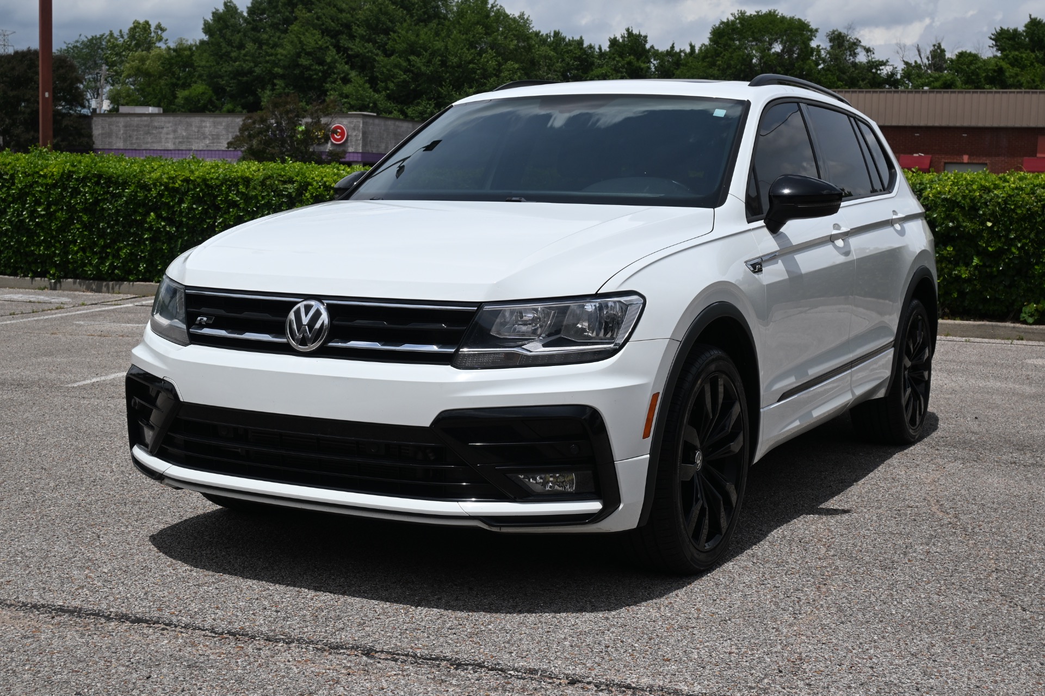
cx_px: 522
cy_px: 348
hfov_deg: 41.7
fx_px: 1371
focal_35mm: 47
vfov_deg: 28.5
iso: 100
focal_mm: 31.5
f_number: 9
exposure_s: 1/640
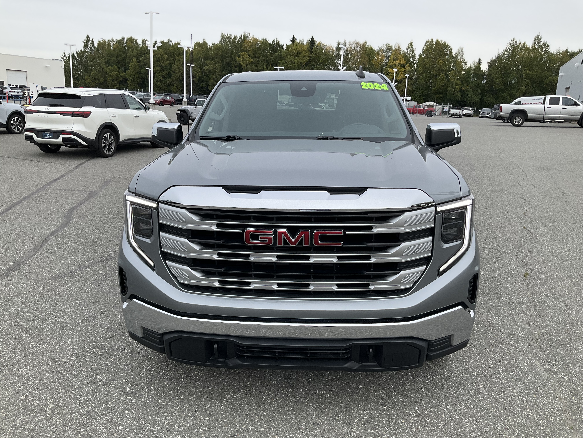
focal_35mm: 29
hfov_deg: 61.7
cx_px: 292
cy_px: 219
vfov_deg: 48.2
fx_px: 488
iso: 25
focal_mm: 3
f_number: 1.8
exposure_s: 1/613
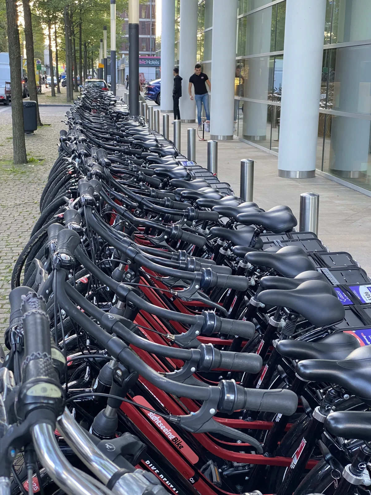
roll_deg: -1.1
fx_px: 743
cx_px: 186
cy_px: 248
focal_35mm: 52
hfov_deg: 28.0
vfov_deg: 36.8
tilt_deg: -12.4
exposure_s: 1/121
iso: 125
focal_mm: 6
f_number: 2
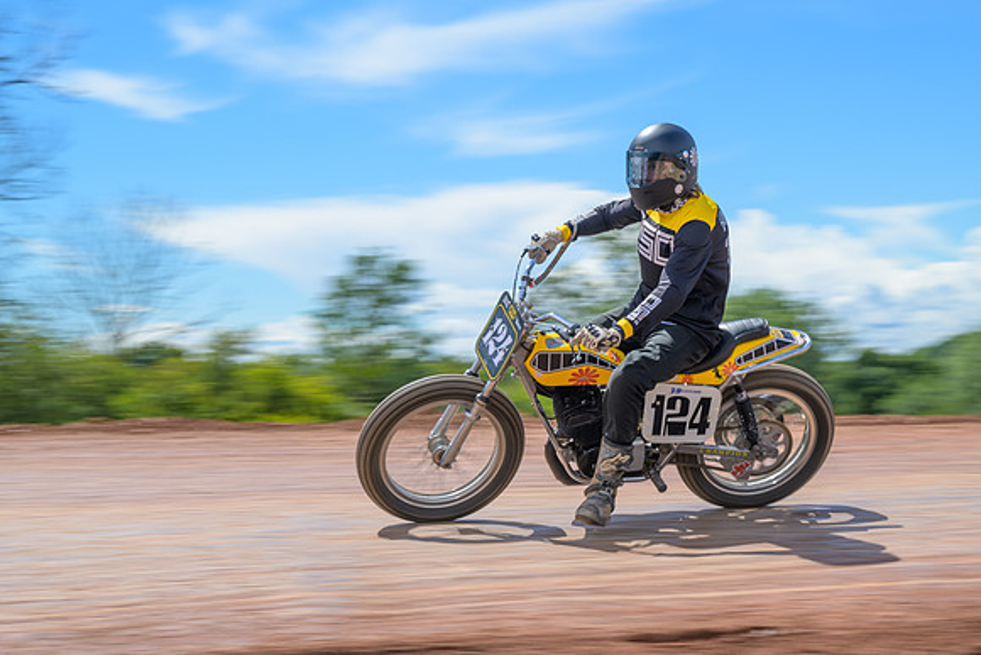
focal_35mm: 77
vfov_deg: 17.7
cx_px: 490
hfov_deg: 26.3
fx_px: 2099
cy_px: 328
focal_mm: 77
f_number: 10
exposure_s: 1/100
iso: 64
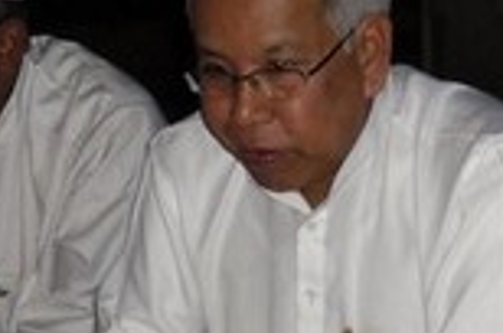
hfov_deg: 16.0
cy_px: 276
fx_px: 1785
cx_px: 294
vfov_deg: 10.6
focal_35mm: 128
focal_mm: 4.9
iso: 100
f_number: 3.5
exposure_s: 1/45
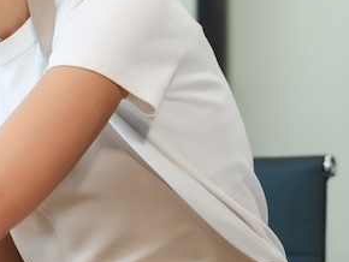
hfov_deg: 9.2
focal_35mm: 212
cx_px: -120
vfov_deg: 7.0
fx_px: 2139
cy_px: 154
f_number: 2.5
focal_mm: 50
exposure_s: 1/200
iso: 400
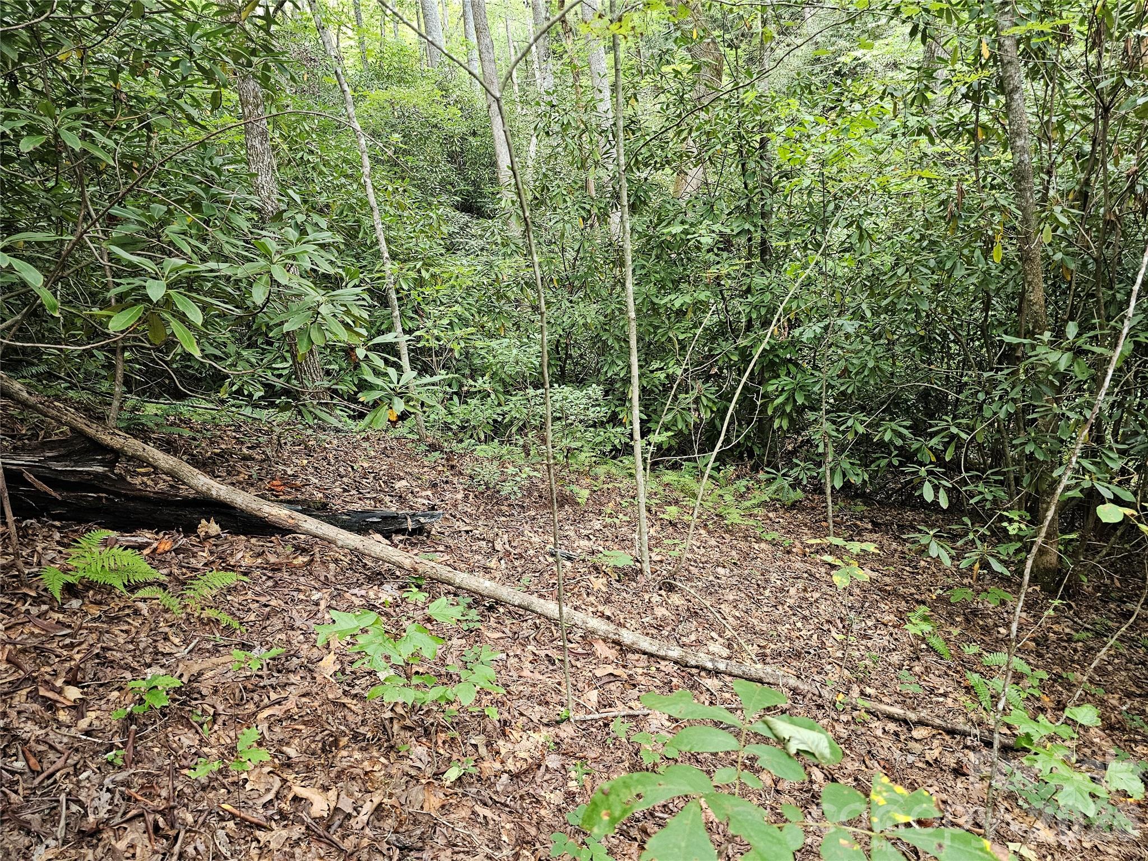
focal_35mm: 23
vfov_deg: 58.9
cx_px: 574
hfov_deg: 73.9
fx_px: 763
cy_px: 430
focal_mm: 6.3
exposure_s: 1/120
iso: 500
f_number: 1.7
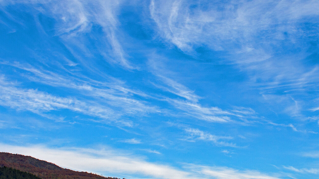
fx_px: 592
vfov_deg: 17.2
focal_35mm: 70
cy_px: 115
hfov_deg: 29.8
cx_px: 226
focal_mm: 24
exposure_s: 1/125
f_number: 9
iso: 200
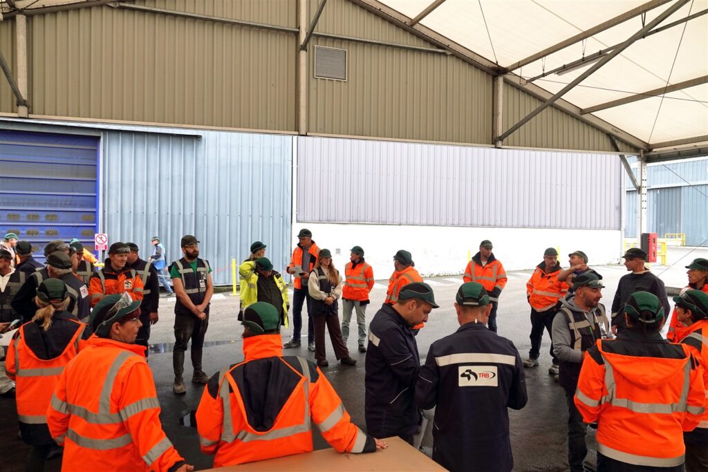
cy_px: 236
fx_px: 472
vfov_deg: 53.1
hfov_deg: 73.7
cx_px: 354
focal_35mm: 24
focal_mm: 8.8
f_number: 3.2
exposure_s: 1/200
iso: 100
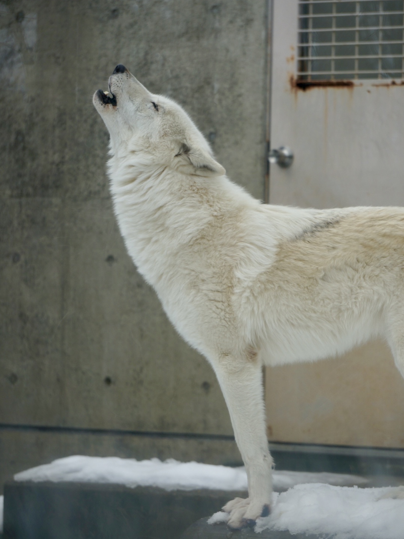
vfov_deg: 8.7
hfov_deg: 6.6
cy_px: 269
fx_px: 3526
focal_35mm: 227
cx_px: 203
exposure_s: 1/250
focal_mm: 139
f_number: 6.3
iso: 100
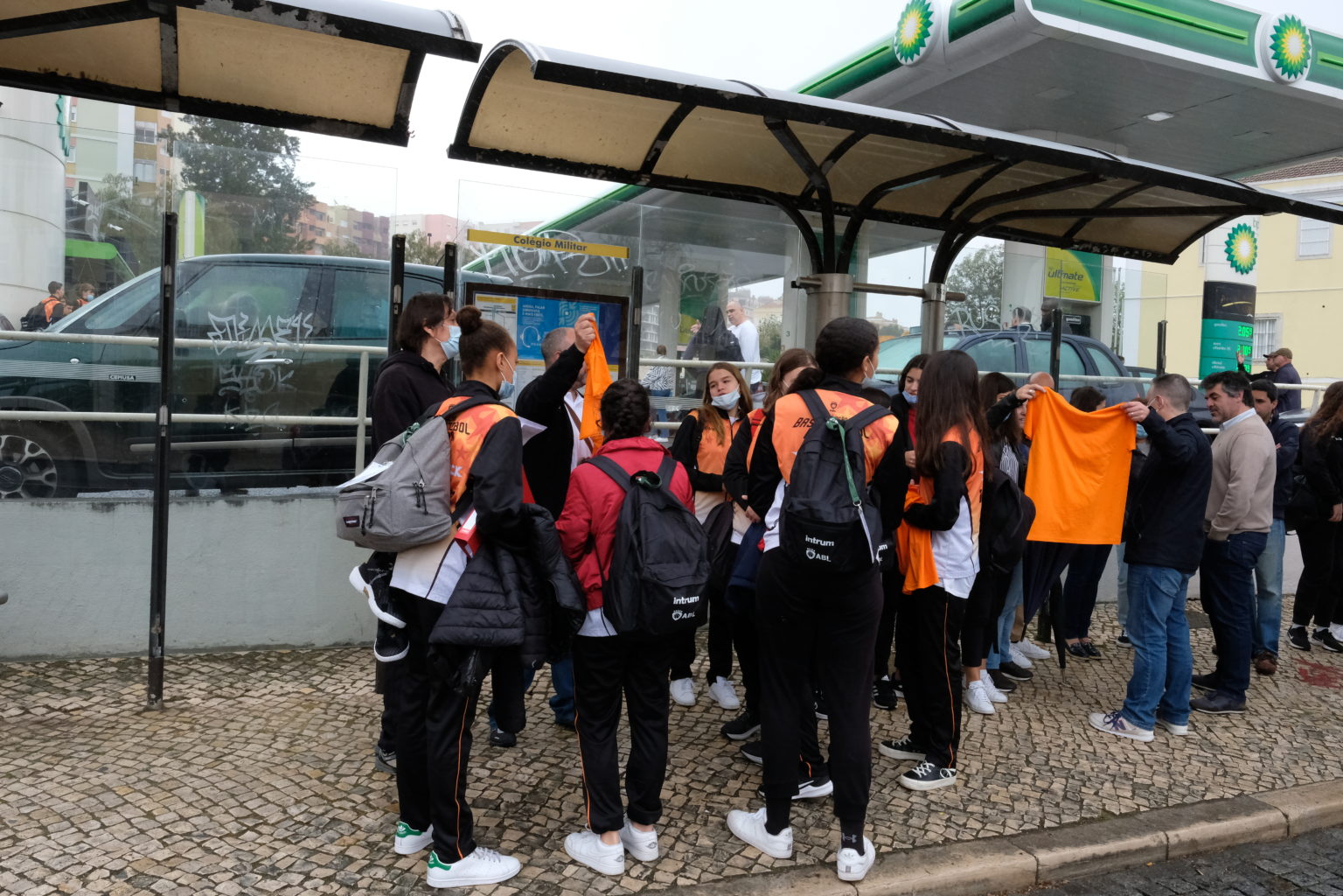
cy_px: 448
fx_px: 1007
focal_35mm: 27
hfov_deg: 67.4
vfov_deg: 47.9
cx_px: 672
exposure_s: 1/250
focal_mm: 18.2
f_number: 13
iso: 2000
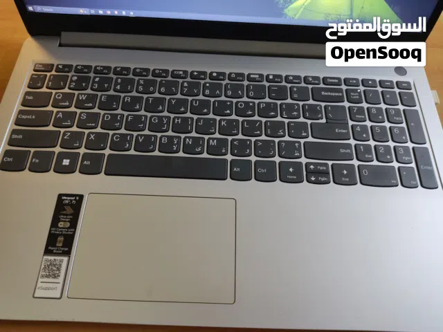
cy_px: 166
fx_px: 320
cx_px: 222
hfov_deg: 69.4
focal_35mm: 25
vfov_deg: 54.9
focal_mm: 4.71
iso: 515
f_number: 1.79
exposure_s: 1/33
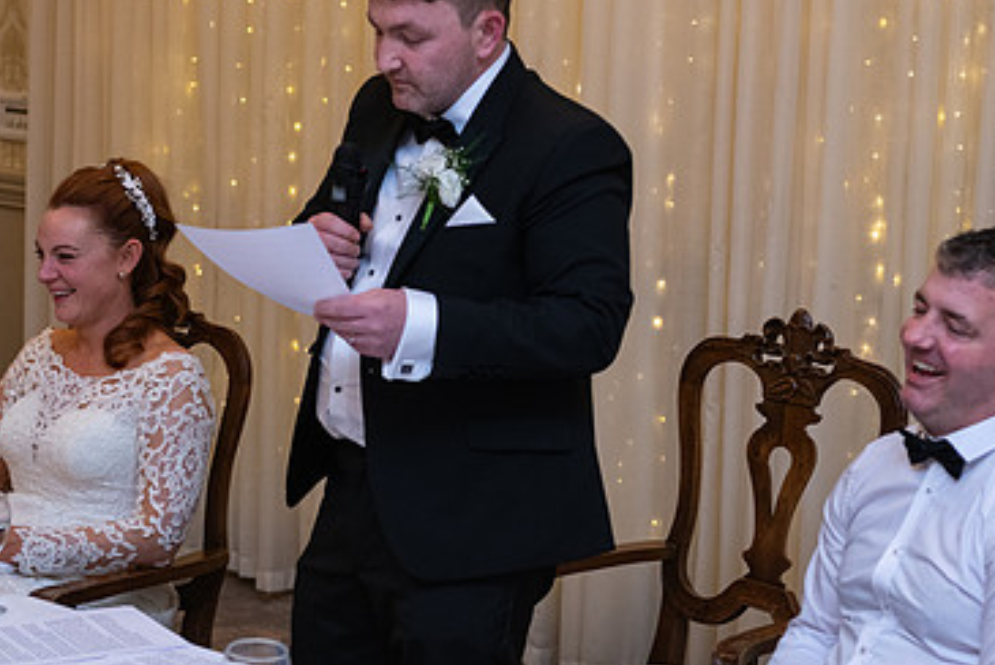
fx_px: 2462
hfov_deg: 22.8
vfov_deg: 15.4
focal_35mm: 89
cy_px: 277
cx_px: 431
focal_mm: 56
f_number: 3.5
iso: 1000
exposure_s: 1/160
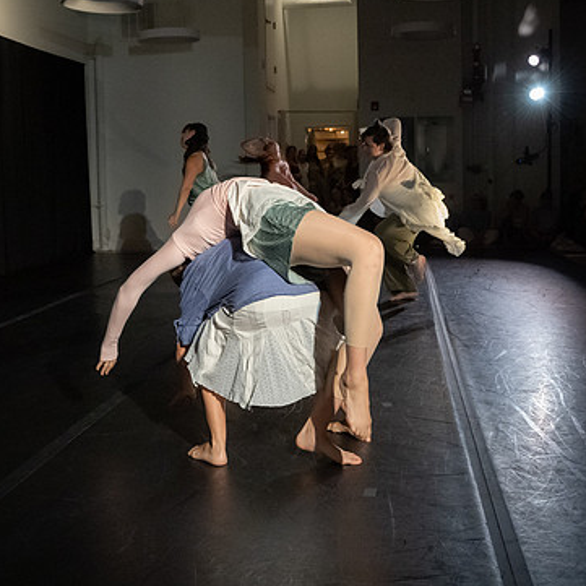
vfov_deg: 37.3
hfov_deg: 37.5
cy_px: 223
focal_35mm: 45
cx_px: 325
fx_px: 862
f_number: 5
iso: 6400
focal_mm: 28
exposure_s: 1/400
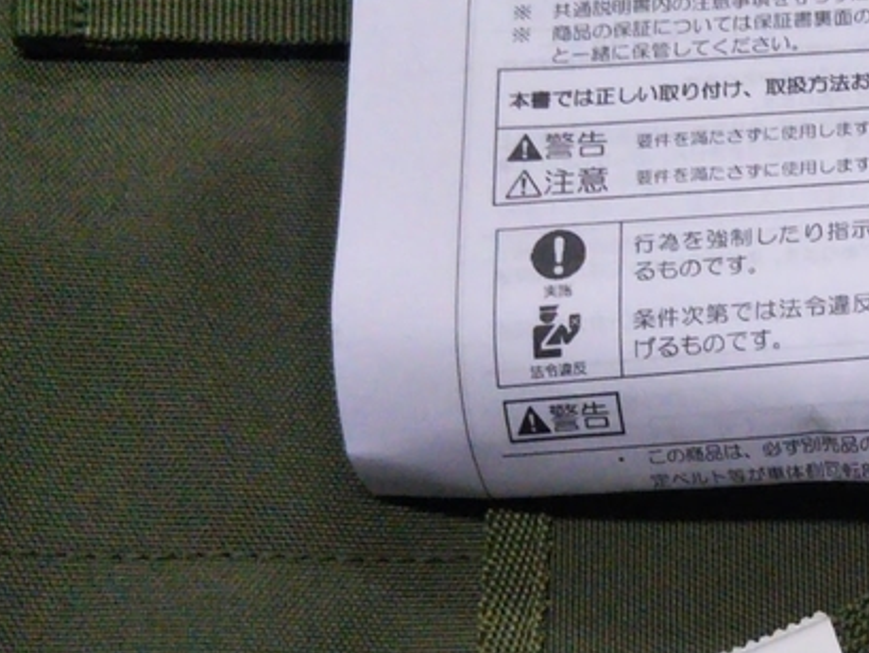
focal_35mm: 88
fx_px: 2210
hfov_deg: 20.8
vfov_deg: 16.8
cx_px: 1041
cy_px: 345
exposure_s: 1/33
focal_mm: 4
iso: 223
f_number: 2.2
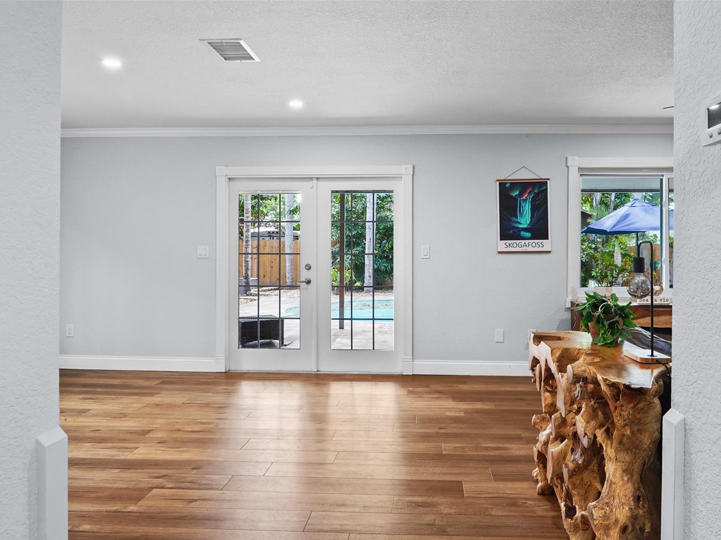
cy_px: 273
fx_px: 479
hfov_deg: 73.6
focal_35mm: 23
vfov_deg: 58.9
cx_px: 409
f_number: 8
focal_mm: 14
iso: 200
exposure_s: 1/2
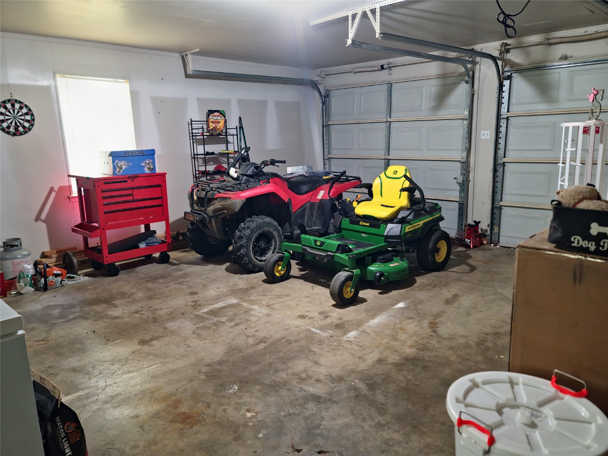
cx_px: 304
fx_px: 439
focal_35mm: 25
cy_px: 228
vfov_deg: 54.9
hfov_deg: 69.4
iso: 640
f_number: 1.8
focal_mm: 7
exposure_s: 1/30
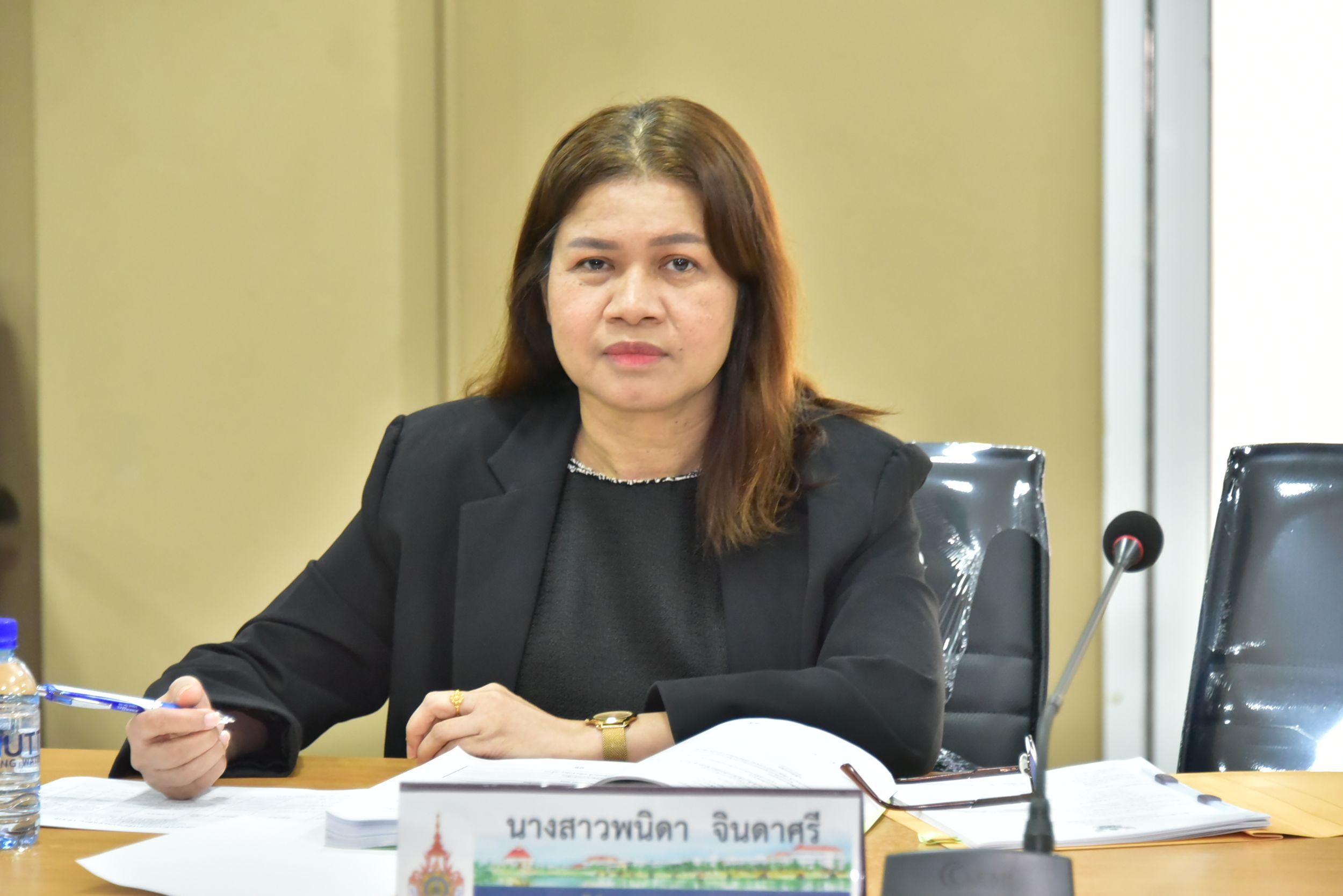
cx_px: 672
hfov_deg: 11.4
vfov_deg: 7.6
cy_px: 448
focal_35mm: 180
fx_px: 6717
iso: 6400
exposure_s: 1/200
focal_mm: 180
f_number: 5.6
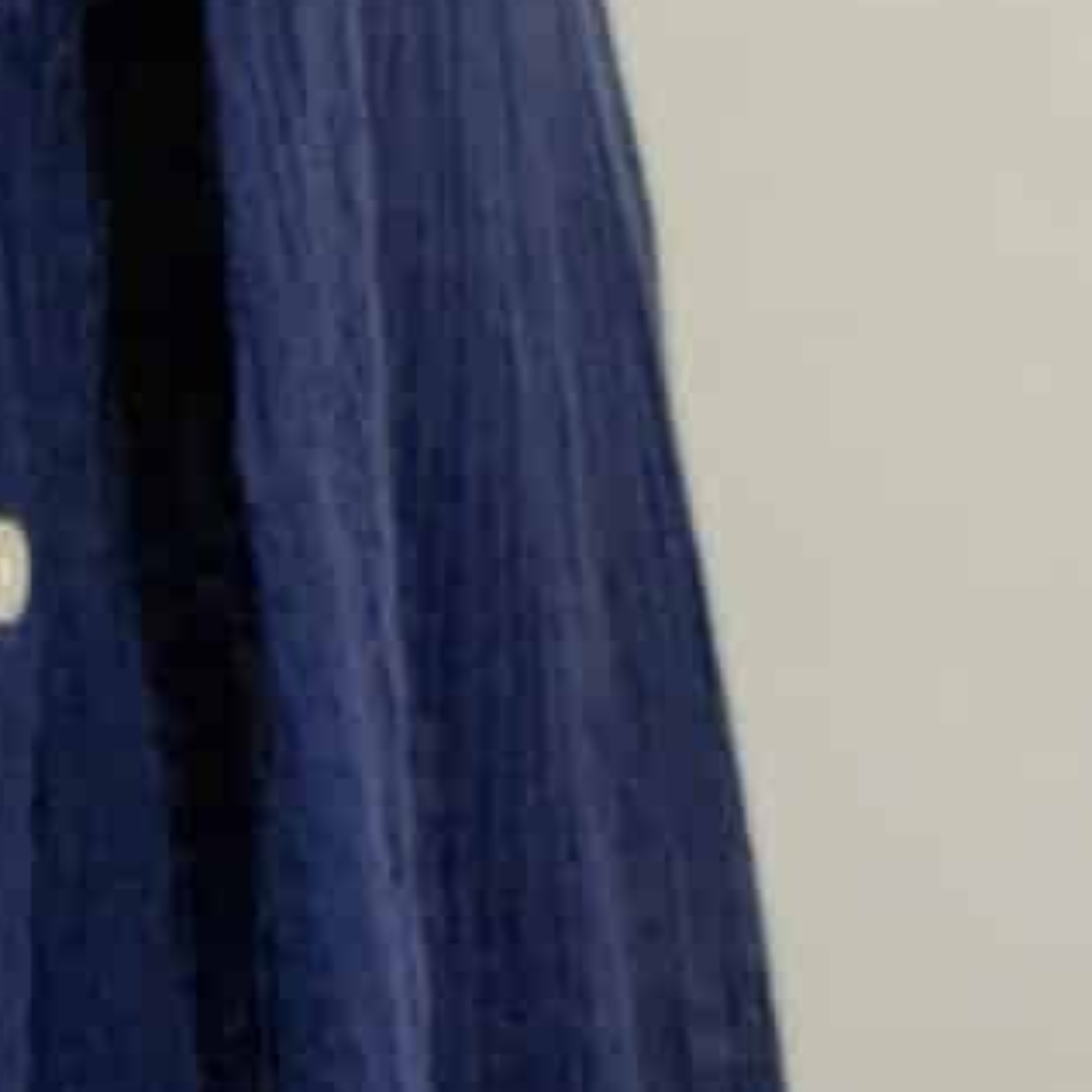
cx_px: 362
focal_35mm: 274
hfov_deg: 6.4
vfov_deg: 5.9
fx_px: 9779
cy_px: -2391
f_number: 1.78
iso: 64
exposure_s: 1/60
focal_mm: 6.76
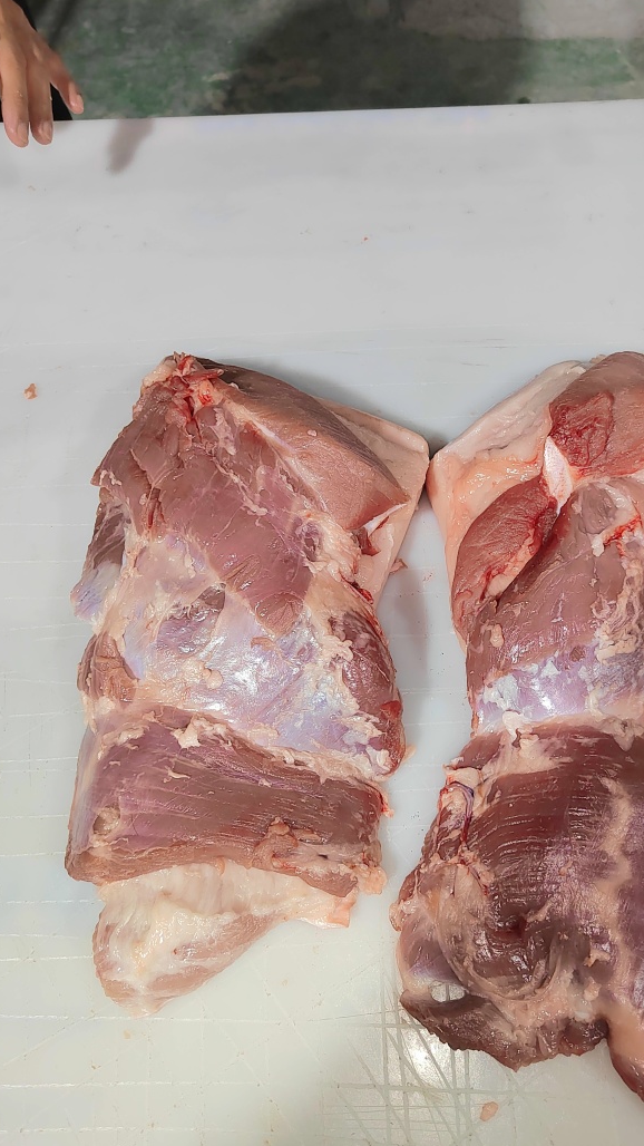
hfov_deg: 44.1
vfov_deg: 71.9
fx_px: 790
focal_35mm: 26
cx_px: 396
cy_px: 586
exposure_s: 1/100
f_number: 1.9
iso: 2144
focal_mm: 5.52
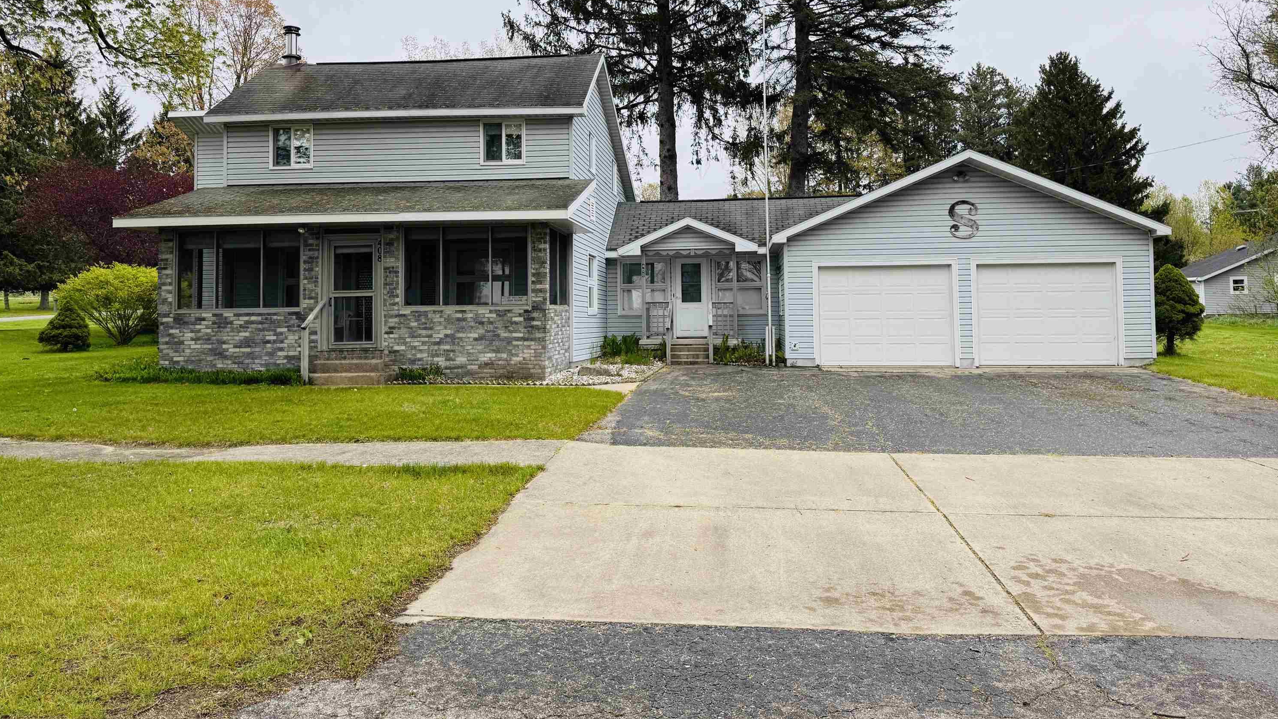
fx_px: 915
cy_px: 269
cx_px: 642
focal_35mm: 27
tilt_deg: +2.4
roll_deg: +0.3
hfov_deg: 69.9
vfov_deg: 42.6
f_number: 1.78
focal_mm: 6.76
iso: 80
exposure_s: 1/544
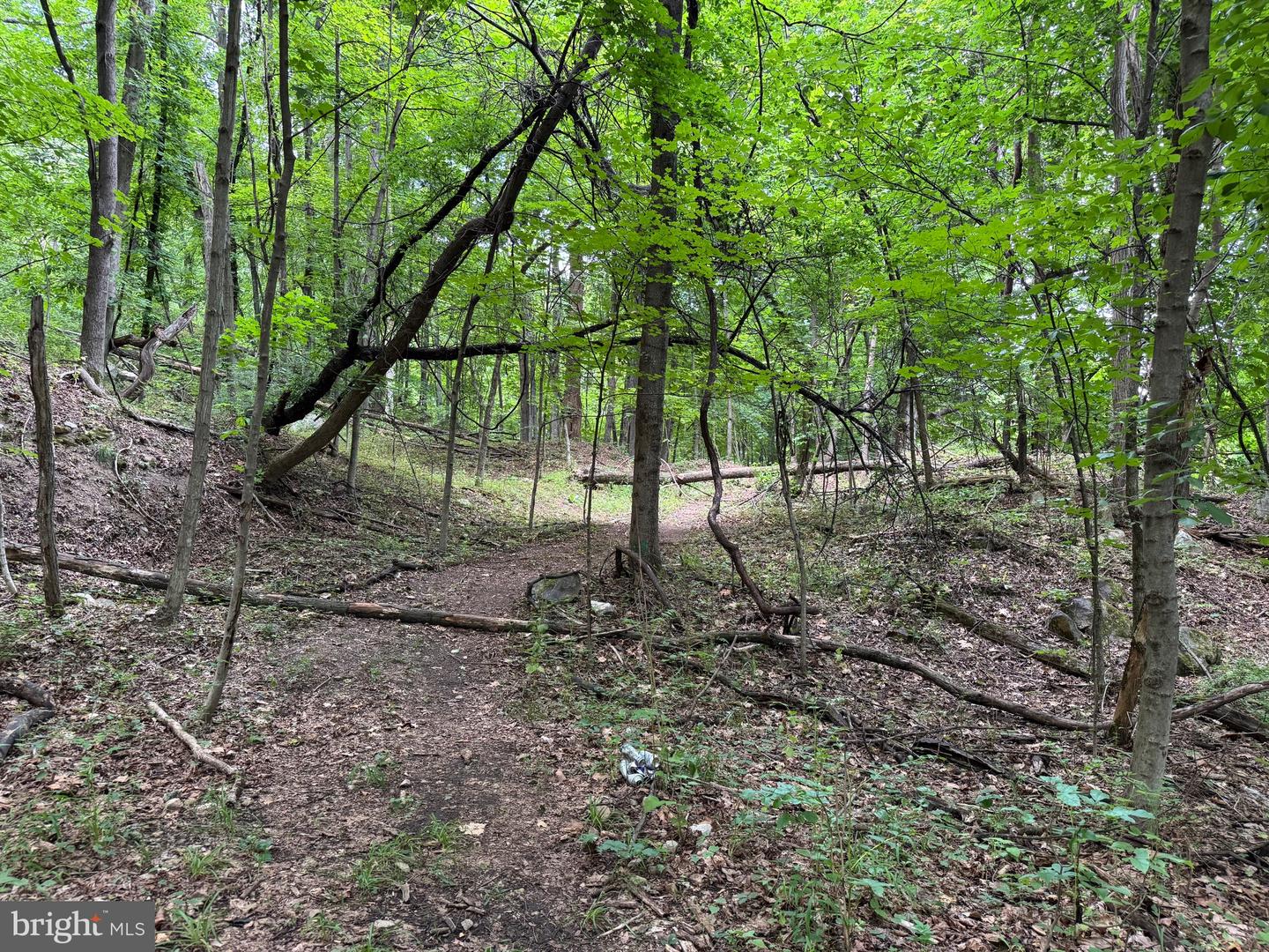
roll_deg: +0.9
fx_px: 880
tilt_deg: +0.9
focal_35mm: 24
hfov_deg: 71.6
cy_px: 476
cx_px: 634
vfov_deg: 56.8
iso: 200
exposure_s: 1/101
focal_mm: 6.76
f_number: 1.78
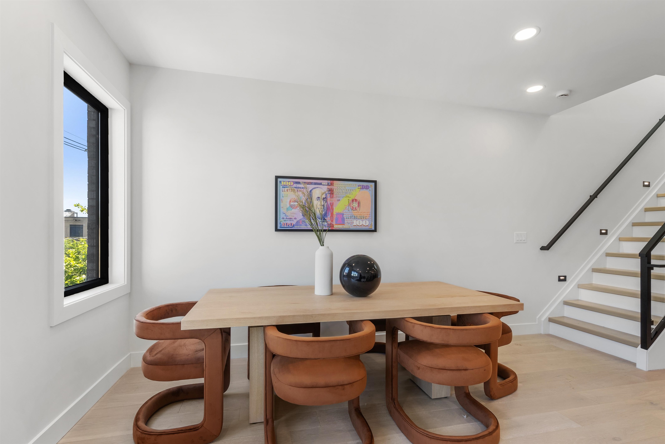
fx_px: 296
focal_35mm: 16
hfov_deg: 96.7
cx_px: 332
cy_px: 222
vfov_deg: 73.8
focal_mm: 16
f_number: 9
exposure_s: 1/6
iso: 250
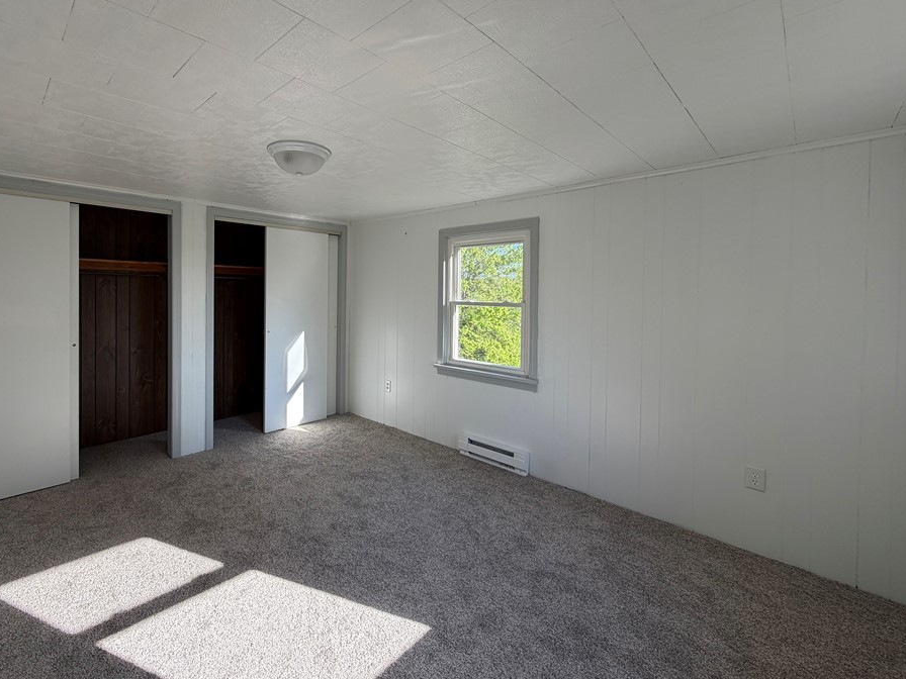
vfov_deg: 77.8
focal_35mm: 16
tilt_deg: -1.0
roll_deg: -0.7
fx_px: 419
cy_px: 299
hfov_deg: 94.1
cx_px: 399
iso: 50
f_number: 2.2
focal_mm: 2.22
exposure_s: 1/121
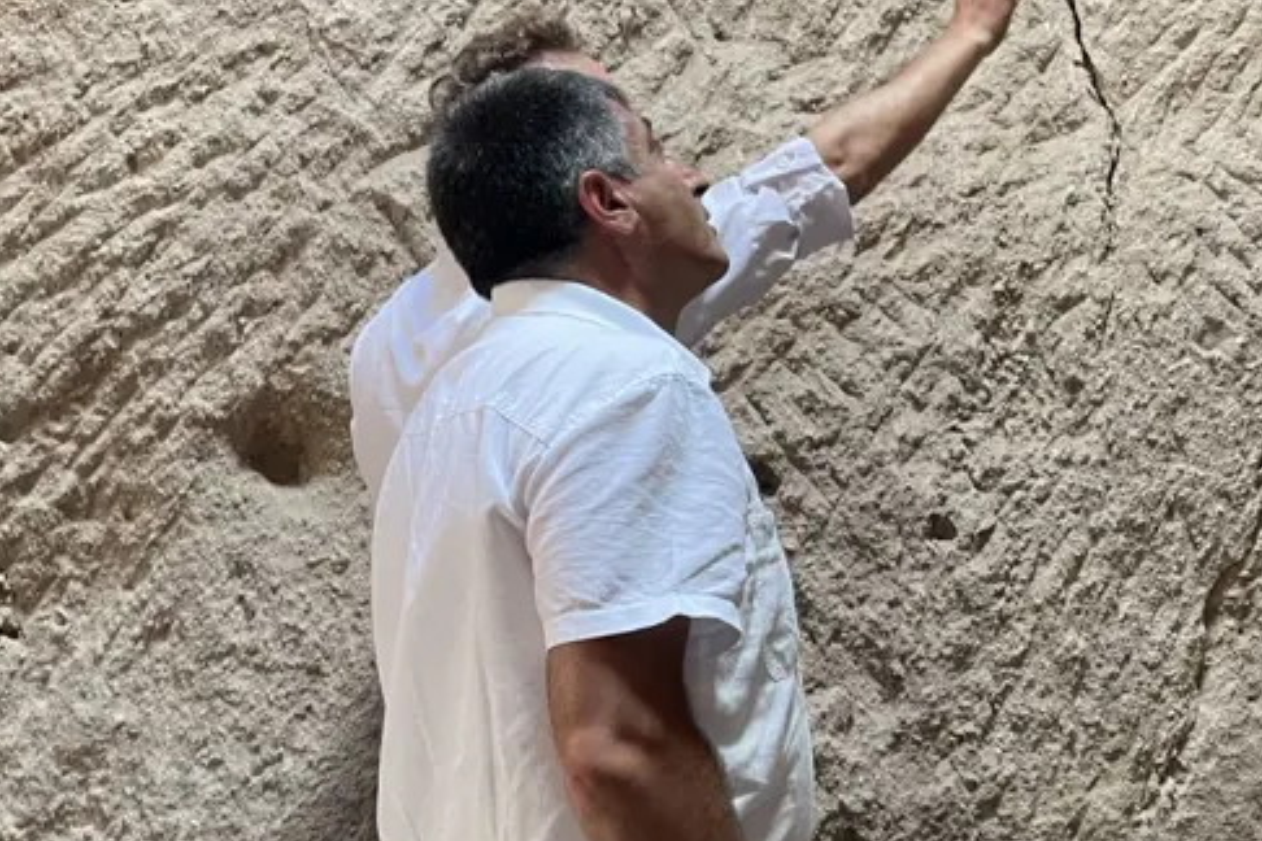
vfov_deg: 27.5
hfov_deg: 38.0
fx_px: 1718
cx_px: 1098
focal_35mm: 49
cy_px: 356
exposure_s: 1/60
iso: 250
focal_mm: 4.2
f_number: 1.6
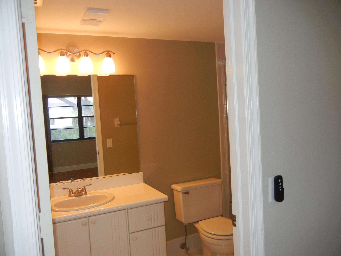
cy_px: 128
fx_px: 296
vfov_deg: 46.8
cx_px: 170
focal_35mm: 30
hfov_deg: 60.0
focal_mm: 5.4
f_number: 3.5
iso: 200
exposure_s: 1/30
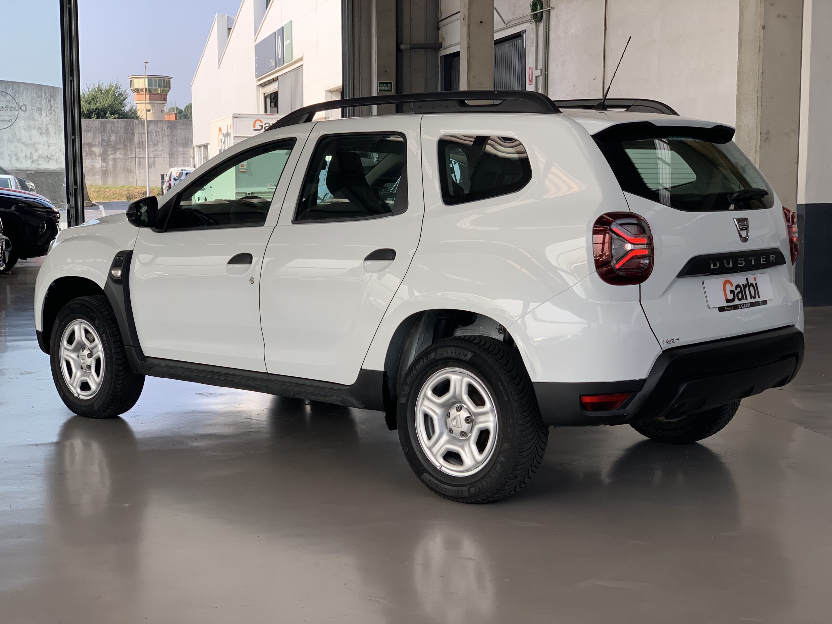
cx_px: 416
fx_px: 1250
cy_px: 312
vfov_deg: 28.0
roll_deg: -0.6
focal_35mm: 52
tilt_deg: -5.5
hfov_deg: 36.8
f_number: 2.4
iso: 16
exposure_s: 1/194
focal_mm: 6
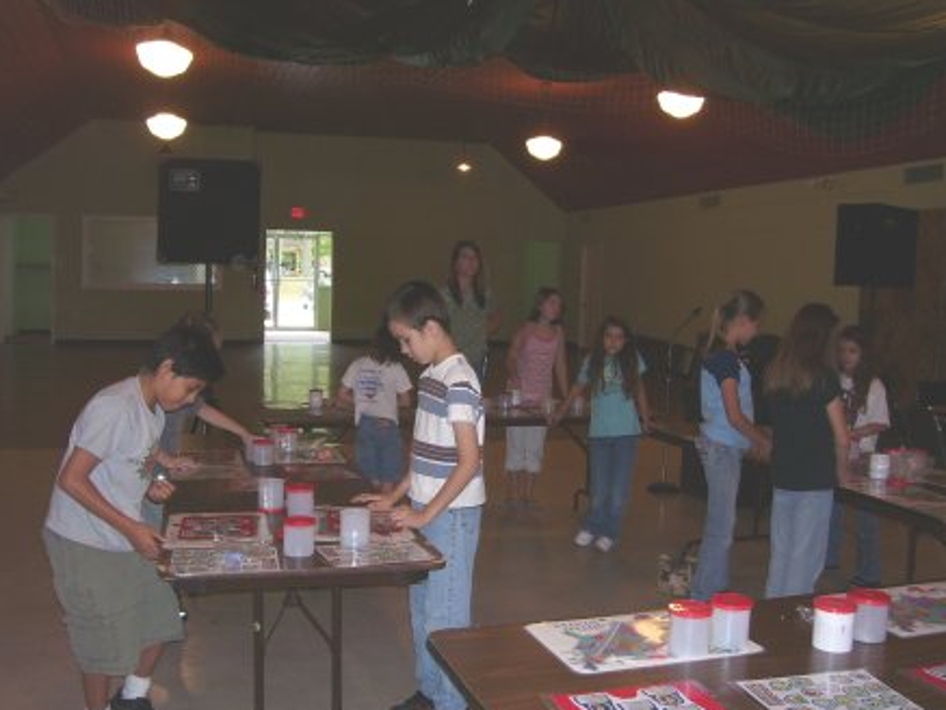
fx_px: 957
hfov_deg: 52.6
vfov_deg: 40.7
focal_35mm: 35
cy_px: 364
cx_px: 468
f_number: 2.7
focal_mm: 5.6
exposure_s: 1/30
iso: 80
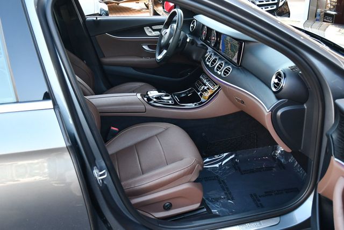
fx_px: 344
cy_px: 115
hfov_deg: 53.1
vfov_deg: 36.9
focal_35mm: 36
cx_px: 172
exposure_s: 1/250
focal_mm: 18
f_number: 3.5
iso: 800
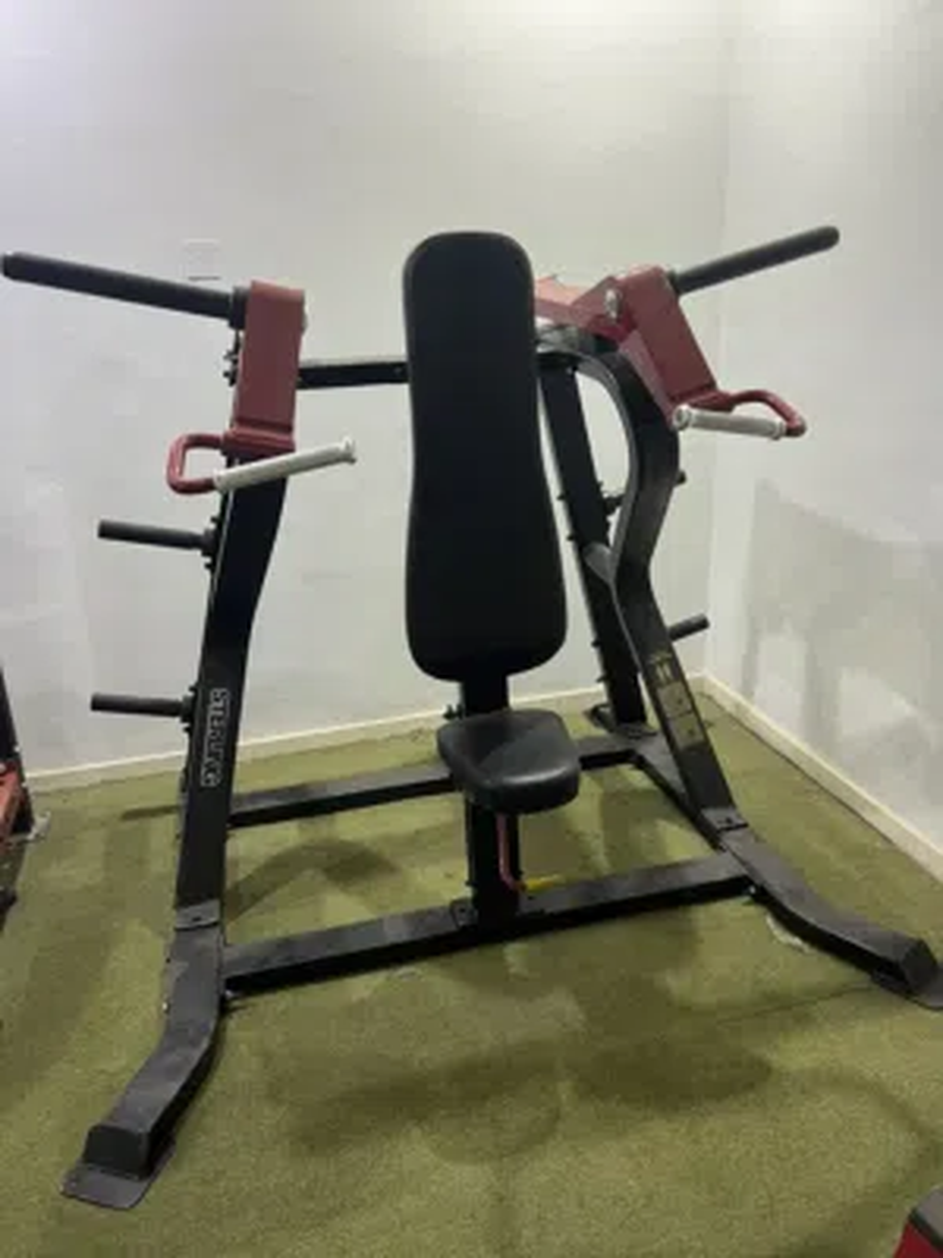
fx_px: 944
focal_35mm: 26
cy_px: 629
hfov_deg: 53.1
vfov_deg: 67.3
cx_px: 472
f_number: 1.5
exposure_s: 1/50
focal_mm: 5.7
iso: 80
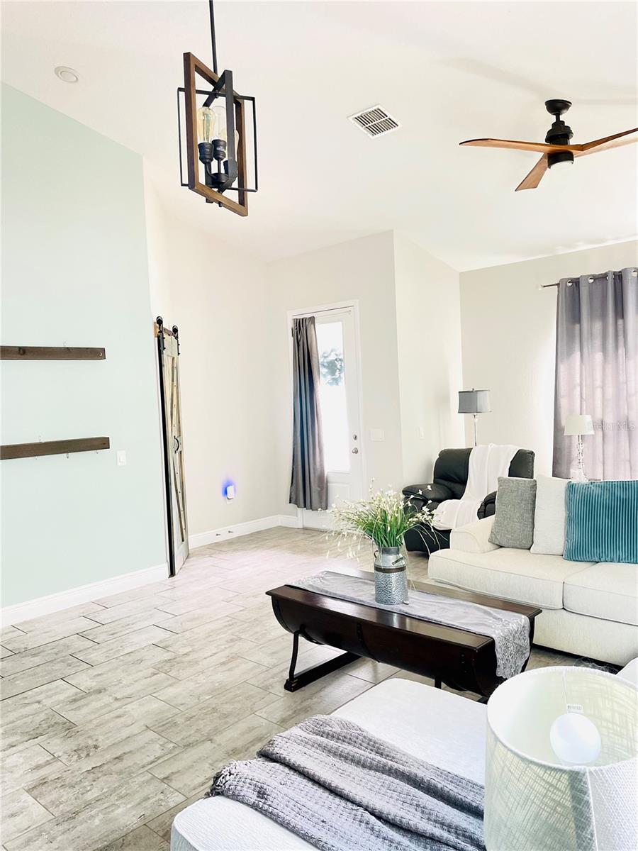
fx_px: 639
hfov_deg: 53.1
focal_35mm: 26
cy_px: 426
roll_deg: +3.2
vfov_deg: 67.3
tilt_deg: -3.1
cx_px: 319
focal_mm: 4.2
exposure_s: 1/60
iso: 320
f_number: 1.6
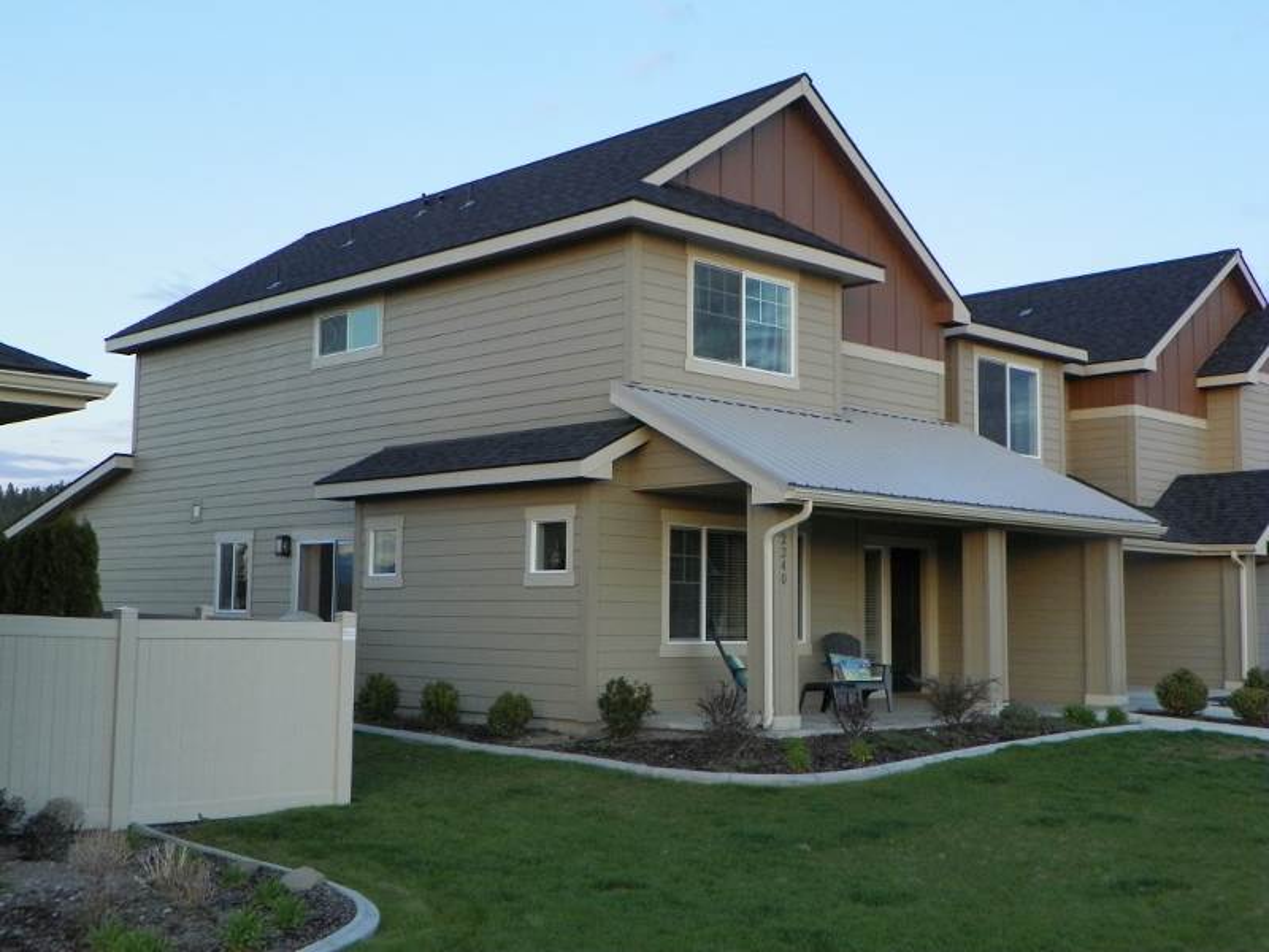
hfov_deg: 45.8
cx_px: 634
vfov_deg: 35.1
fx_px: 1503
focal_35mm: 41
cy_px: 476
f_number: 3.2
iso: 80
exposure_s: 1/50
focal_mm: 7.3
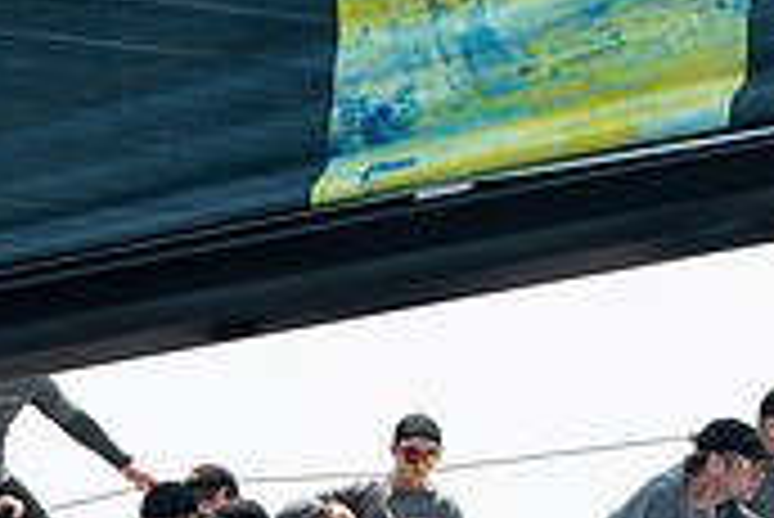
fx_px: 7617
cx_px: 94
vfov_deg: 3.9
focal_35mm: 354
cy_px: 818
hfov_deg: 5.8
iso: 250
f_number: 5
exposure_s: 1/1600
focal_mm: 105
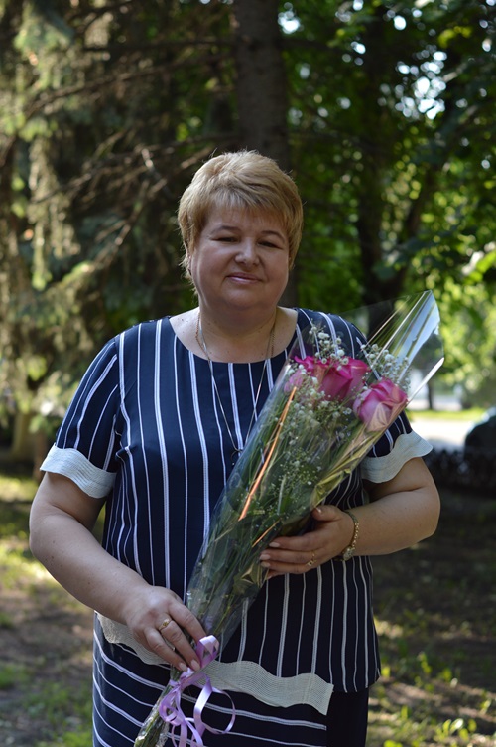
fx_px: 1553
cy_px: 374
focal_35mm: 75
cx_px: 248
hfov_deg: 18.1
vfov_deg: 27.0
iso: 100
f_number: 4
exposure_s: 1/200
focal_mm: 50
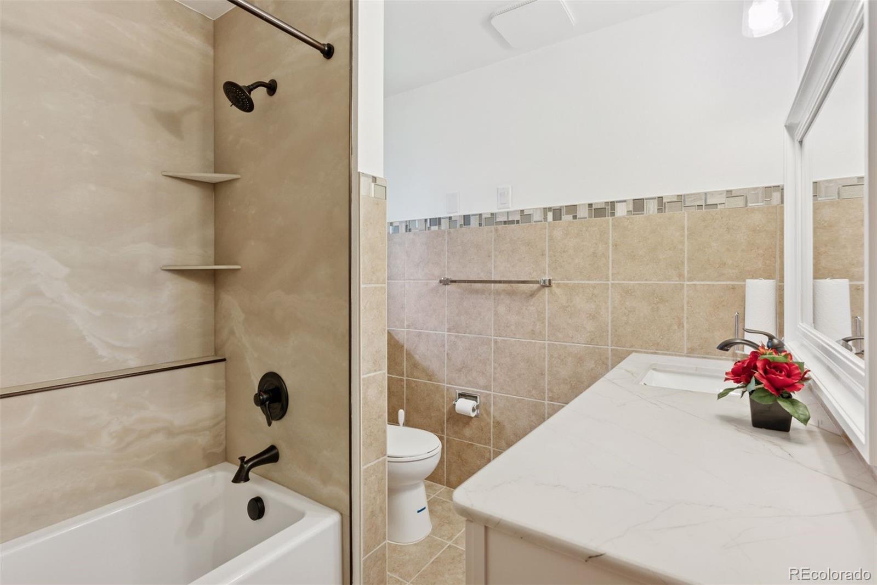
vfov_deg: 70.4
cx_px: 438
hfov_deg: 93.3
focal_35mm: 17
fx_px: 414
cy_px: 292
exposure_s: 1/20
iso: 400
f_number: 8
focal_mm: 17
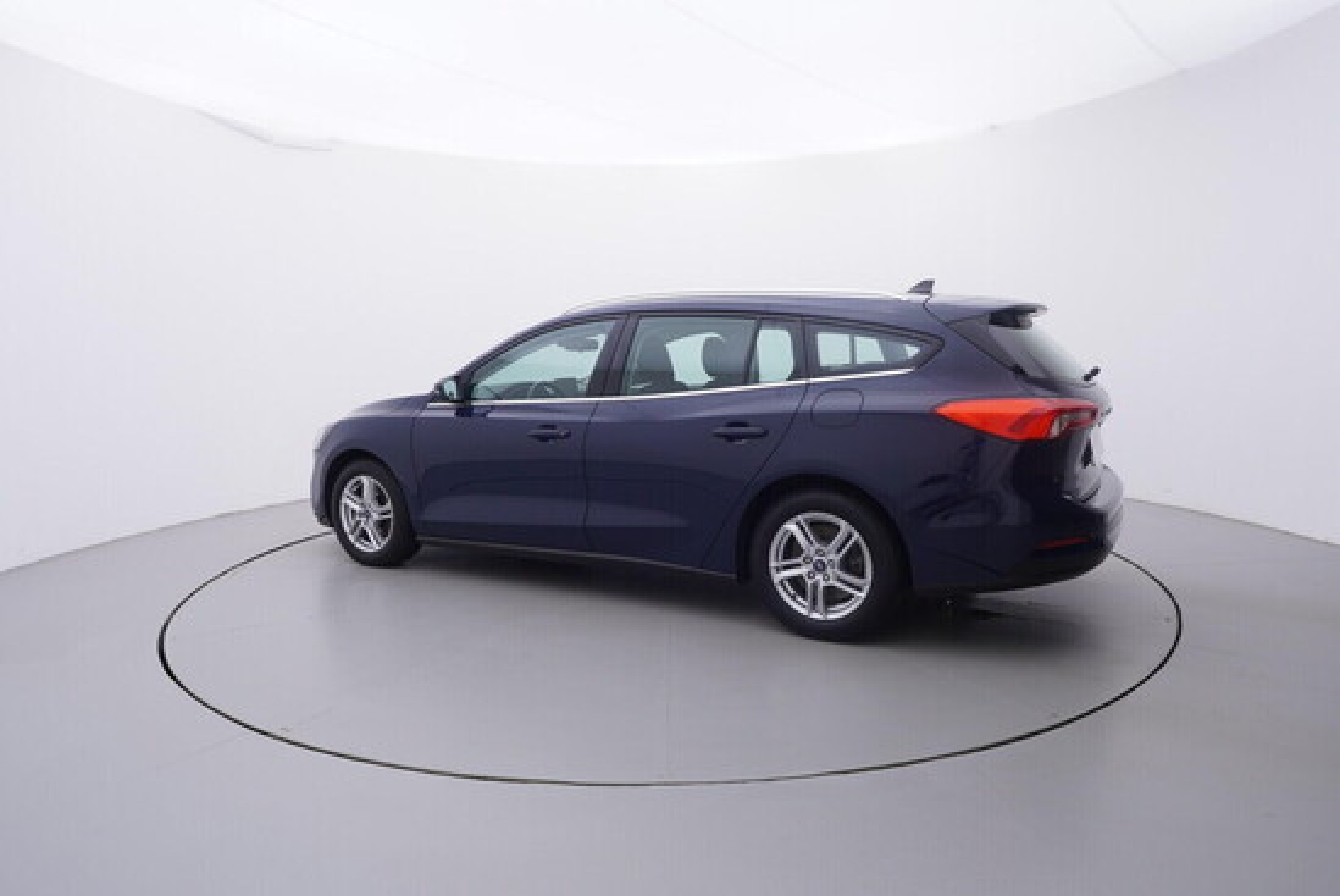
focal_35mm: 22
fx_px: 838
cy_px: 448
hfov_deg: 77.3
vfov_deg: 56.2
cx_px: 670
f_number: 5
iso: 200
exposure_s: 1/80
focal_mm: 15
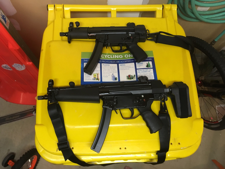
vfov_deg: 48.2
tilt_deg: -73.4
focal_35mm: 29
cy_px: 84
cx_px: 112
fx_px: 188
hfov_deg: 61.7
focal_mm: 4.15
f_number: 2.2
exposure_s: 1/30
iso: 160
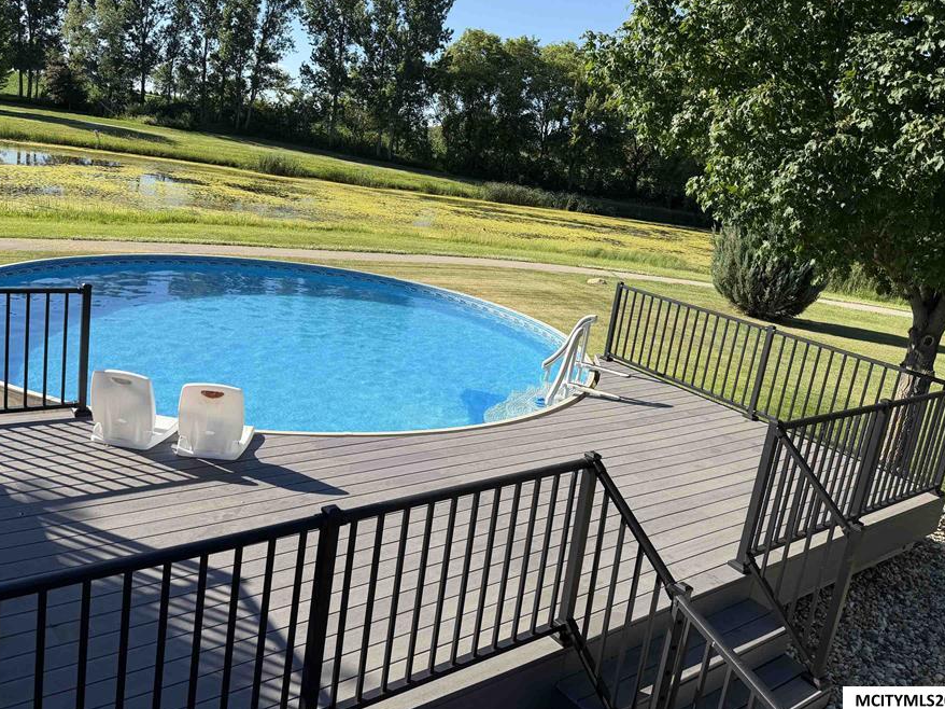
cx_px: 448
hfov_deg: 63.4
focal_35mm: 28
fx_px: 764
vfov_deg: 49.6
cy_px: 302
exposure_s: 1/2611
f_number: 1.78
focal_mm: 6.76
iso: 80
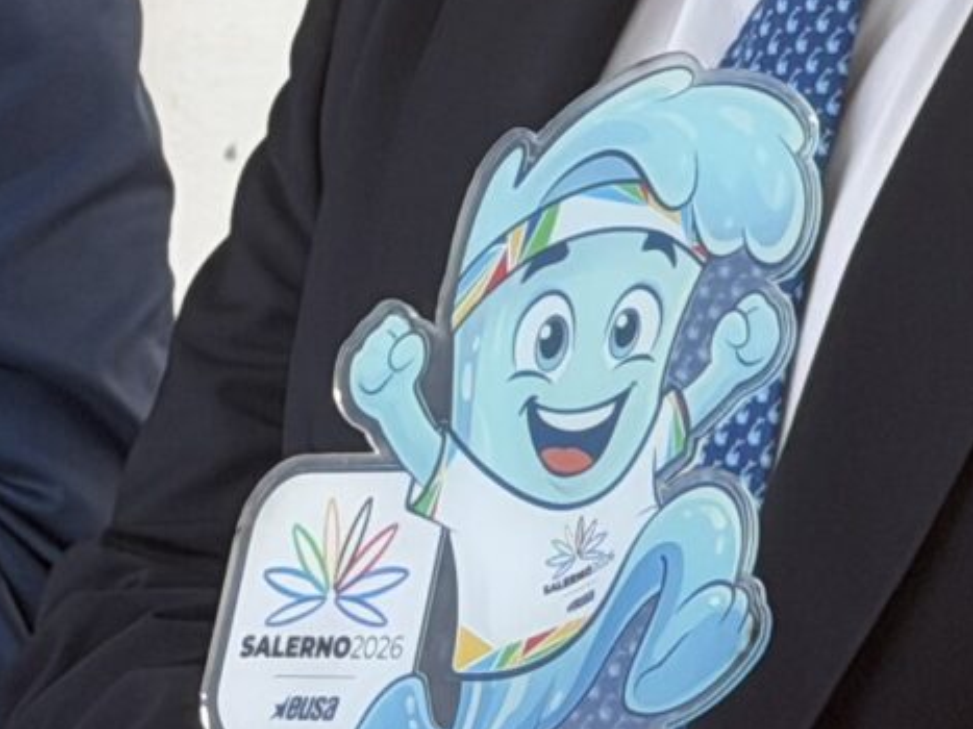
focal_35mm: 263
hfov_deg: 7.5
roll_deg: -1.5
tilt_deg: +5.0
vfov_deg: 5.6
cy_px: -462
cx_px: 381
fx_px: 7391
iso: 50
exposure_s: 1/50
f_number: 1.78
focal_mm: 6.76
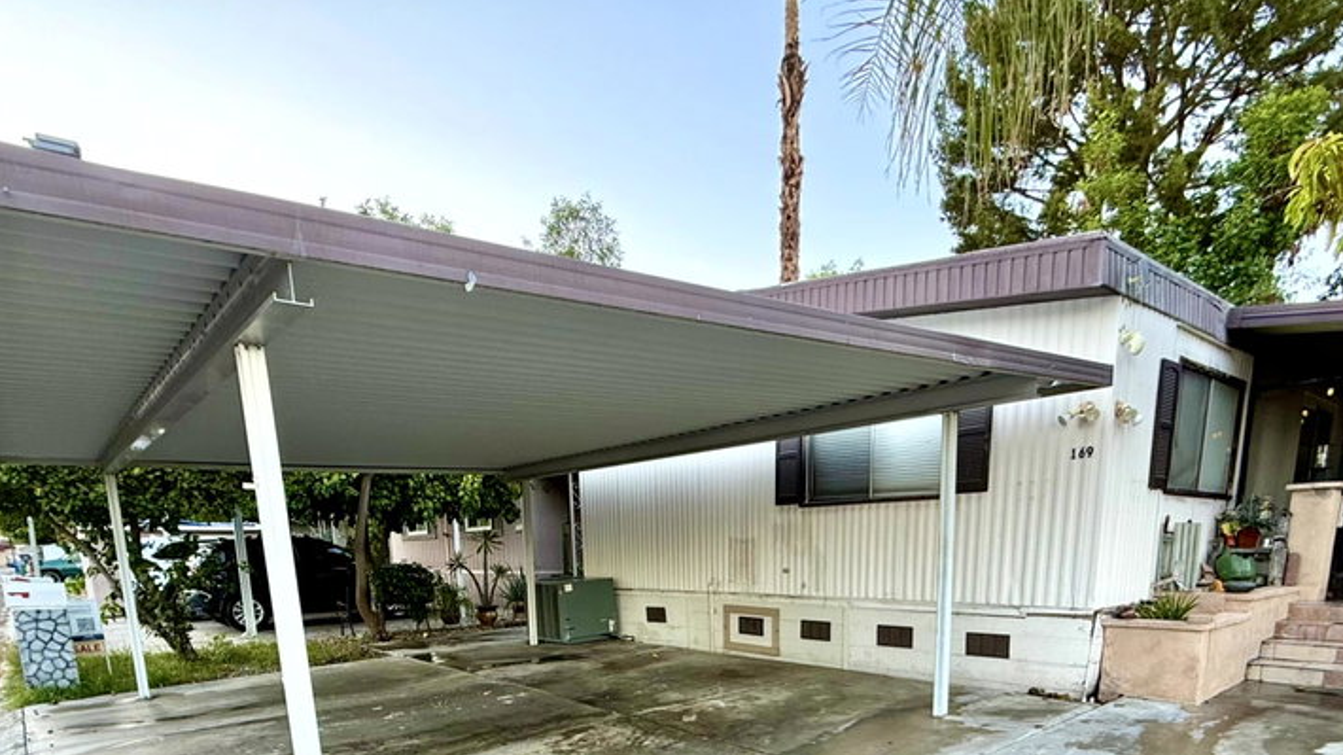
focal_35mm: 22
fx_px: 783
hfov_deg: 81.2
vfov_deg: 45.5
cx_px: 694
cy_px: 708
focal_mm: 2.22
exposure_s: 1/99
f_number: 2.2
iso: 80
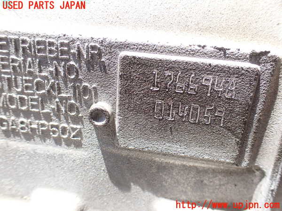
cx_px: 141
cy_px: 106
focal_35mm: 30
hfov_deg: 60.0
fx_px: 244
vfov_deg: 46.8
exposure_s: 1/250
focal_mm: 5.4
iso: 100
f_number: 3.2
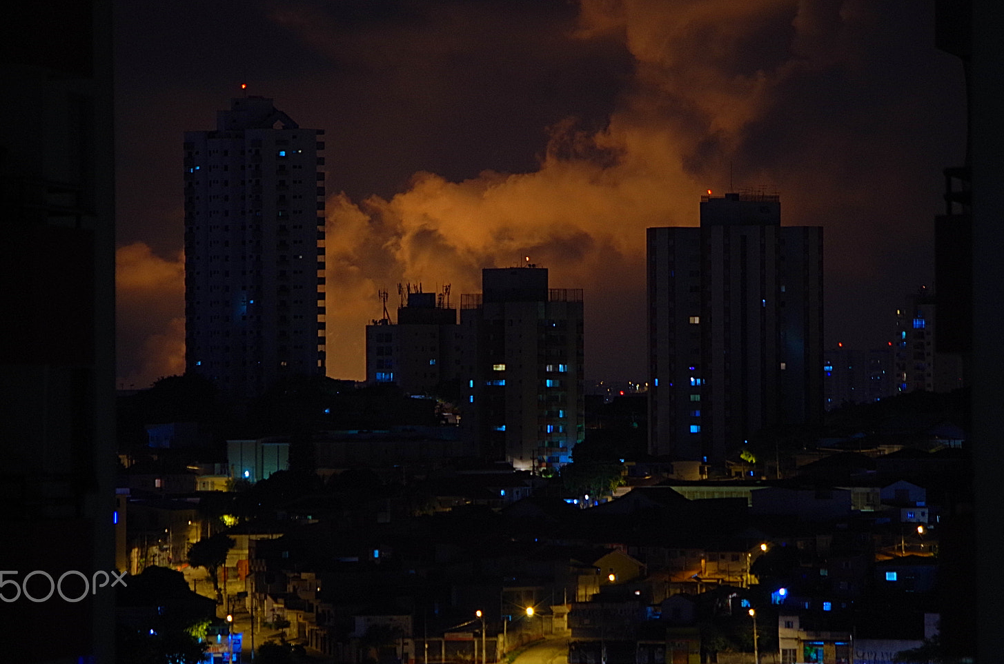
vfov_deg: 5.2
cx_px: 508
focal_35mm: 264
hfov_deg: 7.8
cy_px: 312
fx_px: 7346
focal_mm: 160
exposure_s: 1/8
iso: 800
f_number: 5.6
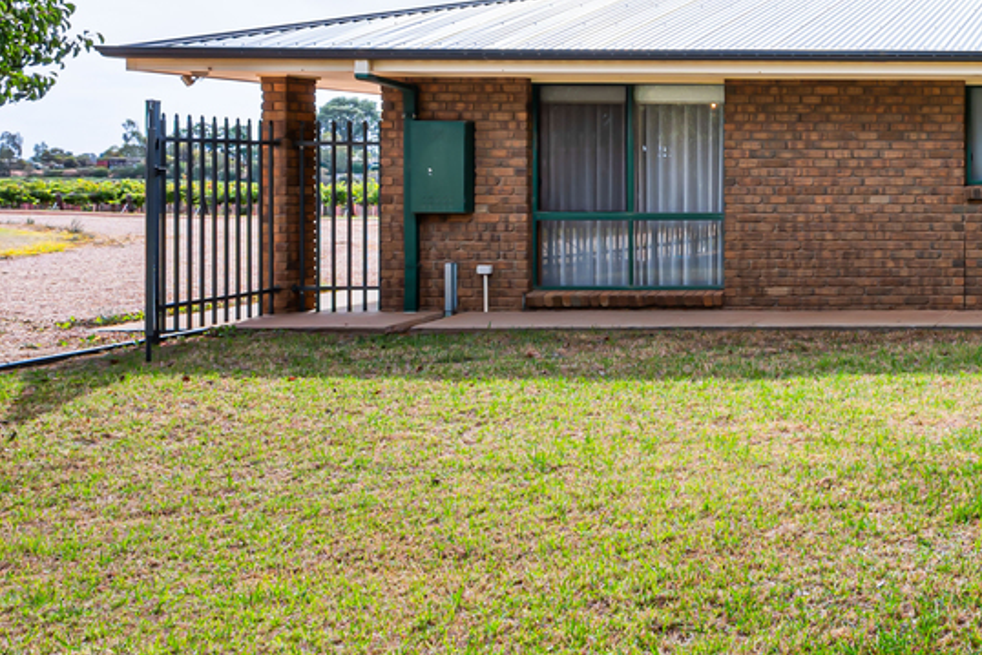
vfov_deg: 32.6
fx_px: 1102
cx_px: 1248
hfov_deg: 35.0
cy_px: 184
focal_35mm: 40
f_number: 8
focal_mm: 14.5
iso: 100
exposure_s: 1/80
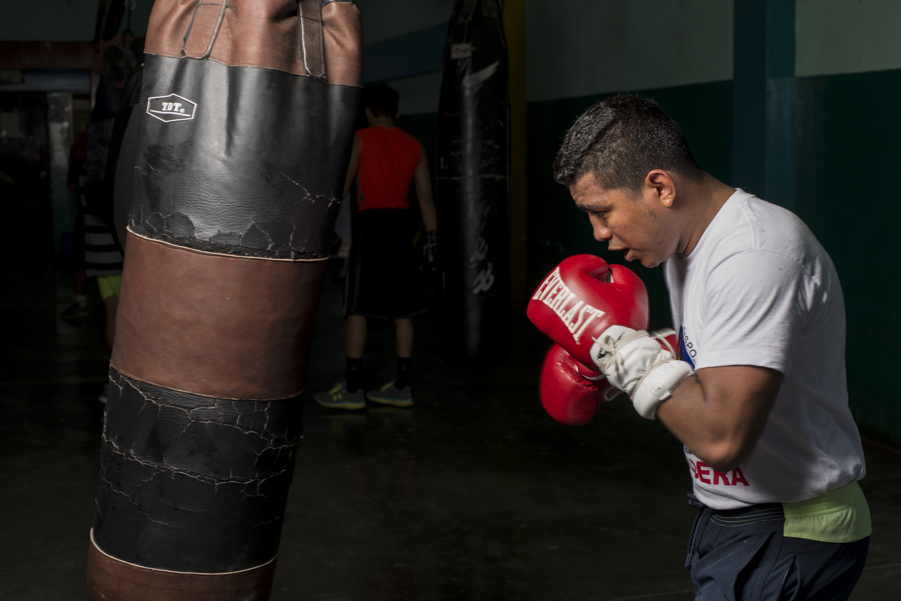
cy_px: 300
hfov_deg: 39.6
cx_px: 450
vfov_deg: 27.0
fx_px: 1252
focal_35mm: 50
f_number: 5.6
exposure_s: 1/125
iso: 200
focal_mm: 50
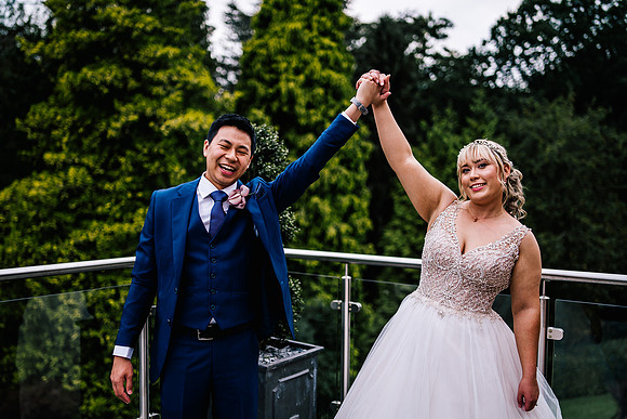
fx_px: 628
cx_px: 314
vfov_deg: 36.8
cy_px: 210
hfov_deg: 53.1
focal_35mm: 36
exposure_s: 1/250
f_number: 1.4
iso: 125
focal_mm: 35
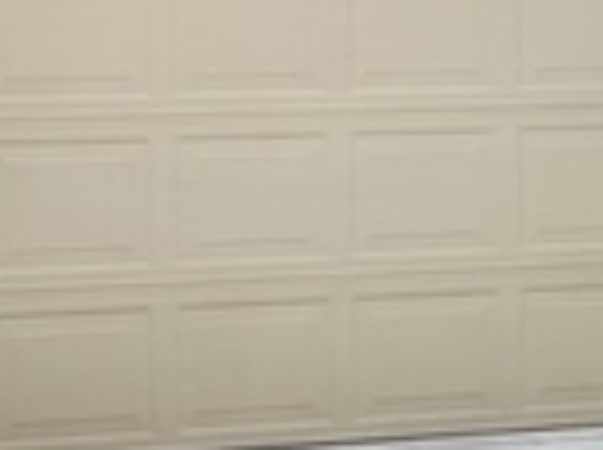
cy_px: 130
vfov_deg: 5.9
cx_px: 1048
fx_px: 4330
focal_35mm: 249
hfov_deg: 7.7
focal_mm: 6
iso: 25
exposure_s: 1/675
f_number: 2
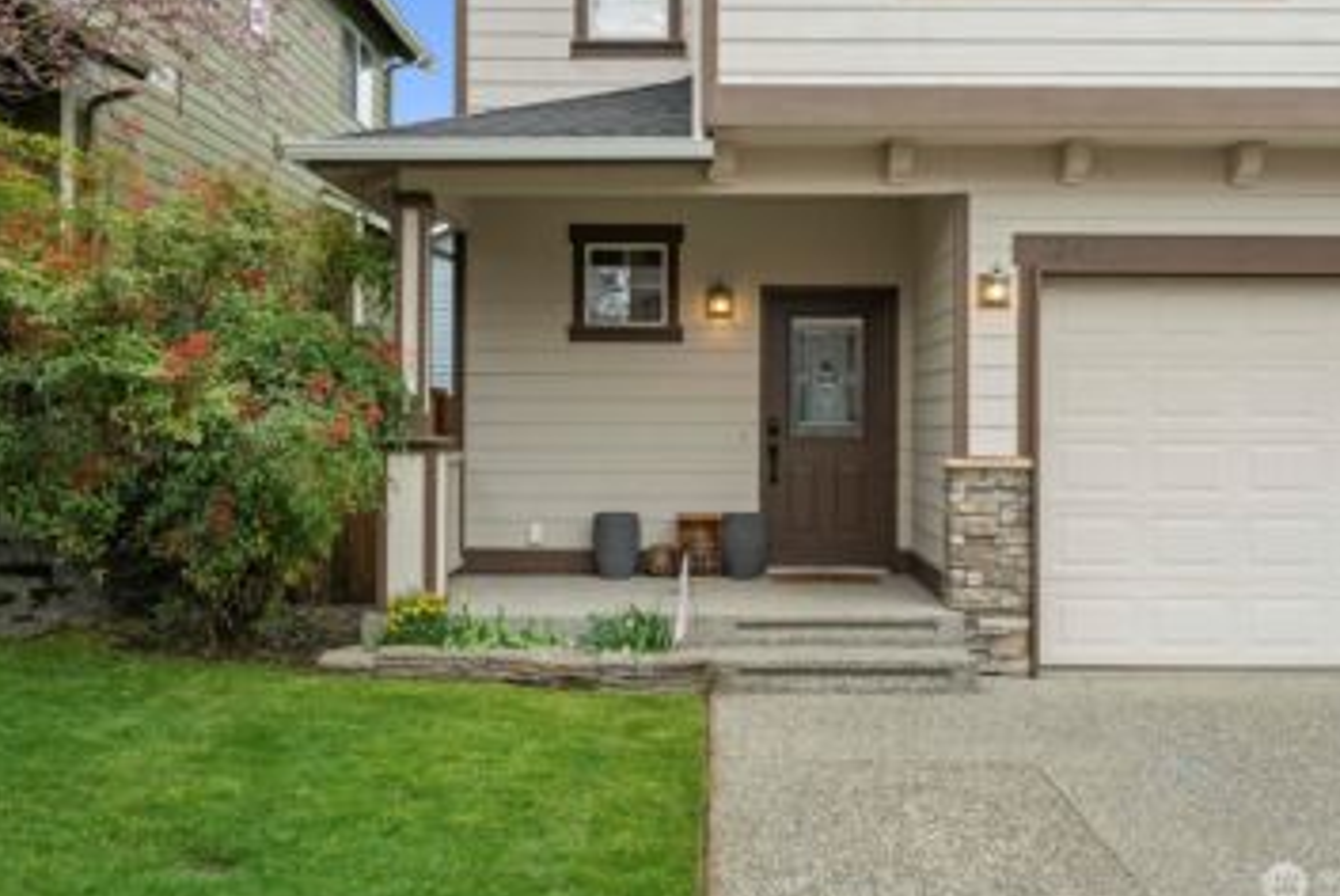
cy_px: 412
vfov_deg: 38.9
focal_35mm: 34
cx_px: 721
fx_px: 1267
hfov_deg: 55.7
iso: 200
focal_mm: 30
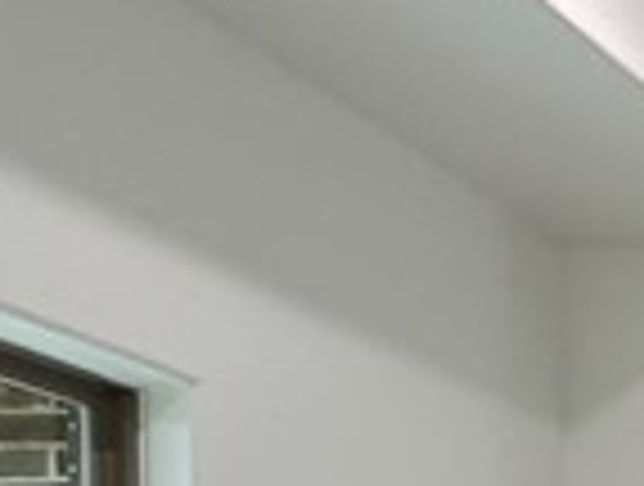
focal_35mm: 100
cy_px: 940
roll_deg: +0.3
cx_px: 1630
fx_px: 1865
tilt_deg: -0.1
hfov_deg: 13.3
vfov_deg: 13.1
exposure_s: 1/120
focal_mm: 2.22
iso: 250
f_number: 2.2
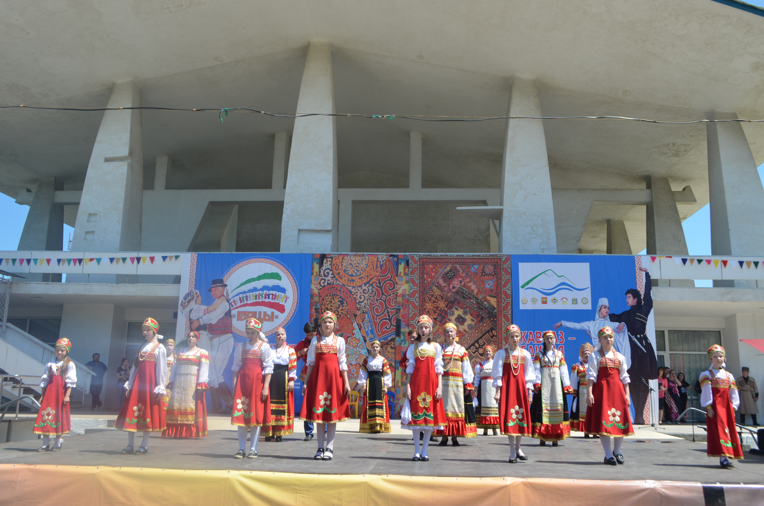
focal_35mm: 30
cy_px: 253
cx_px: 382
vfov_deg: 43.4
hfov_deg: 62.0
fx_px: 635
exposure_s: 1/250
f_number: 8
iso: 160
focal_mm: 20
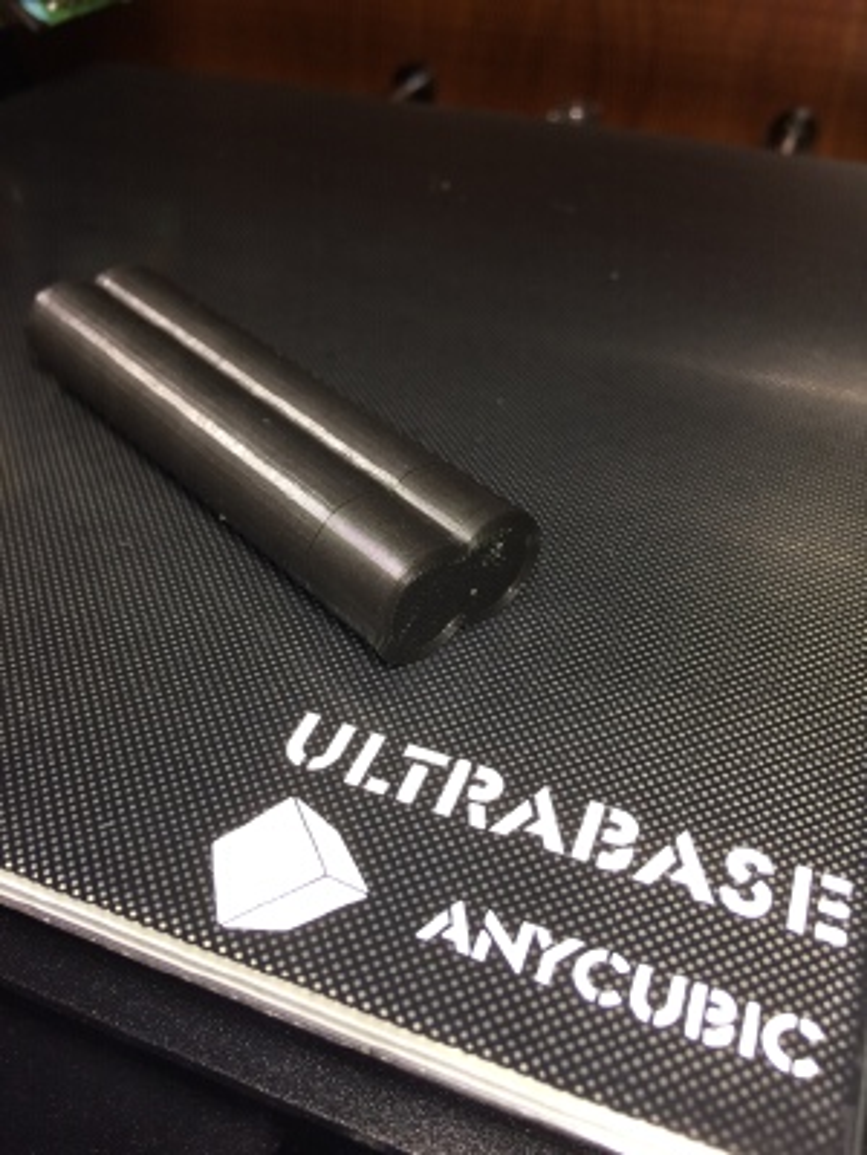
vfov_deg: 61.7
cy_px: 578
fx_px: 968
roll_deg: +0.5
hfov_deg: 48.2
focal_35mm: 29
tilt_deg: -42.2
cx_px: 434
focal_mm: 4.15
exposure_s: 1/30
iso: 100
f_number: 2.2
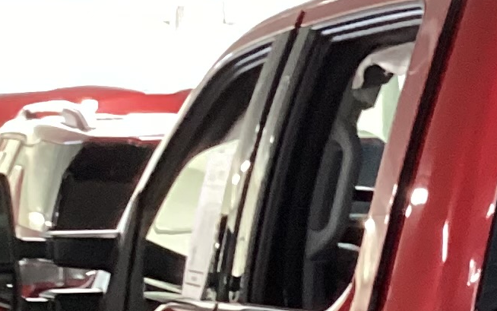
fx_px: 2222
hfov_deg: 10.9
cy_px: 632
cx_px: 1188
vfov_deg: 7.7
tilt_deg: -13.4
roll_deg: -0.7
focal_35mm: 164
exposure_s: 1/40
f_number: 2.4
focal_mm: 3.3
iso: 320
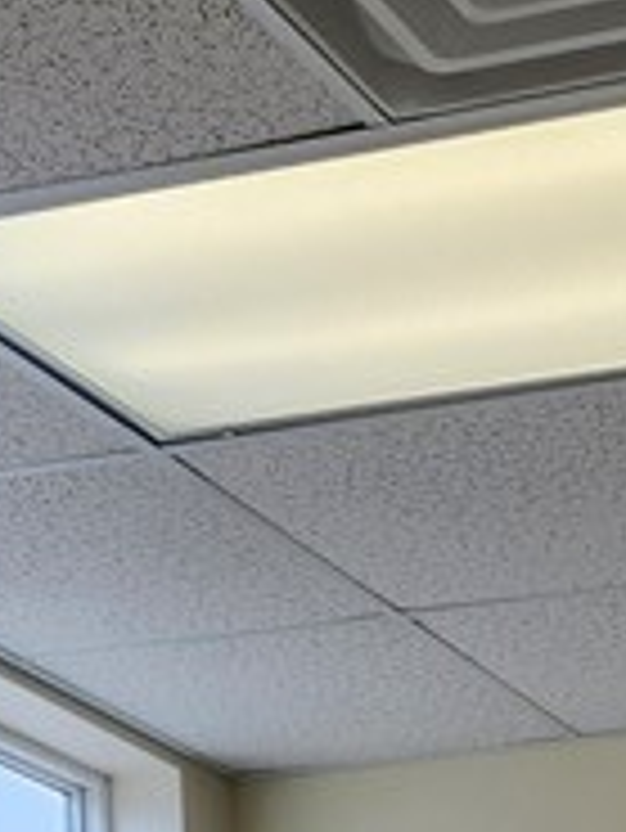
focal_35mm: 127
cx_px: 869
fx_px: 3059
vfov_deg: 12.6
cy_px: 1911
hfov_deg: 11.3
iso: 40
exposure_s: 1/120
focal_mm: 5.54
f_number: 1.8
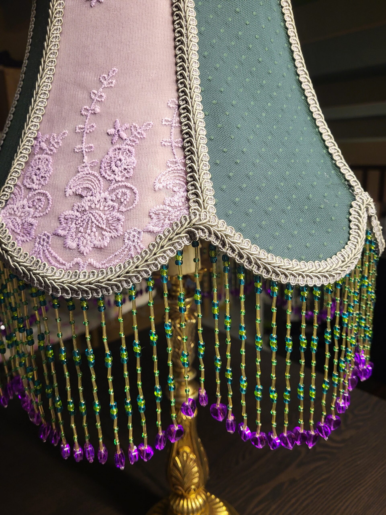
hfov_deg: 53.1
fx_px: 387
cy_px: 258
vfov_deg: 67.3
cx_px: 193
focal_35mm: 26
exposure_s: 1/50
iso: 160
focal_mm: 5.4
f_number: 1.8
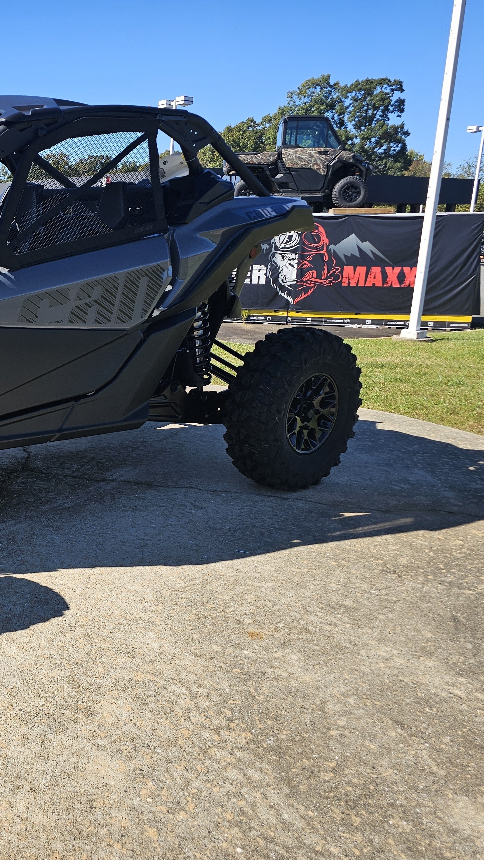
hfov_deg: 31.7
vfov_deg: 58.0
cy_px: 427
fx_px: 776
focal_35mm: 34
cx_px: -13
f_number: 1.7
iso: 10
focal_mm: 6.3
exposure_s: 1/490
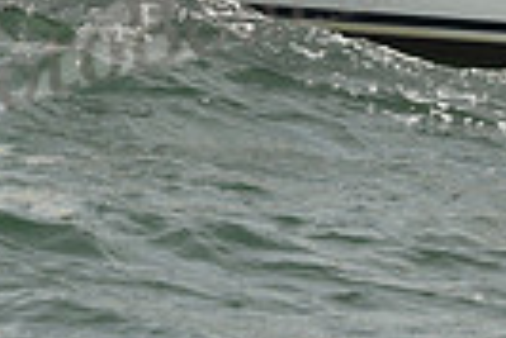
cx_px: 620
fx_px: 4784
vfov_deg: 4.0
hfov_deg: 6.0
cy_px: -211
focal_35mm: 340
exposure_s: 1/1600
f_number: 8
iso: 400
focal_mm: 78
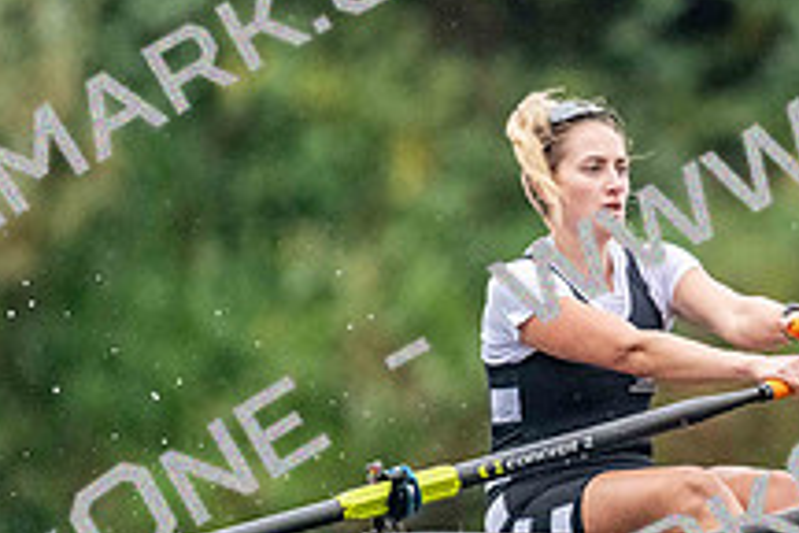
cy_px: 335
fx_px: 35819
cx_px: 947
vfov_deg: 0.9
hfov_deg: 1.3
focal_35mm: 1614
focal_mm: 600
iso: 5600
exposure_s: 1/2500
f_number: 4
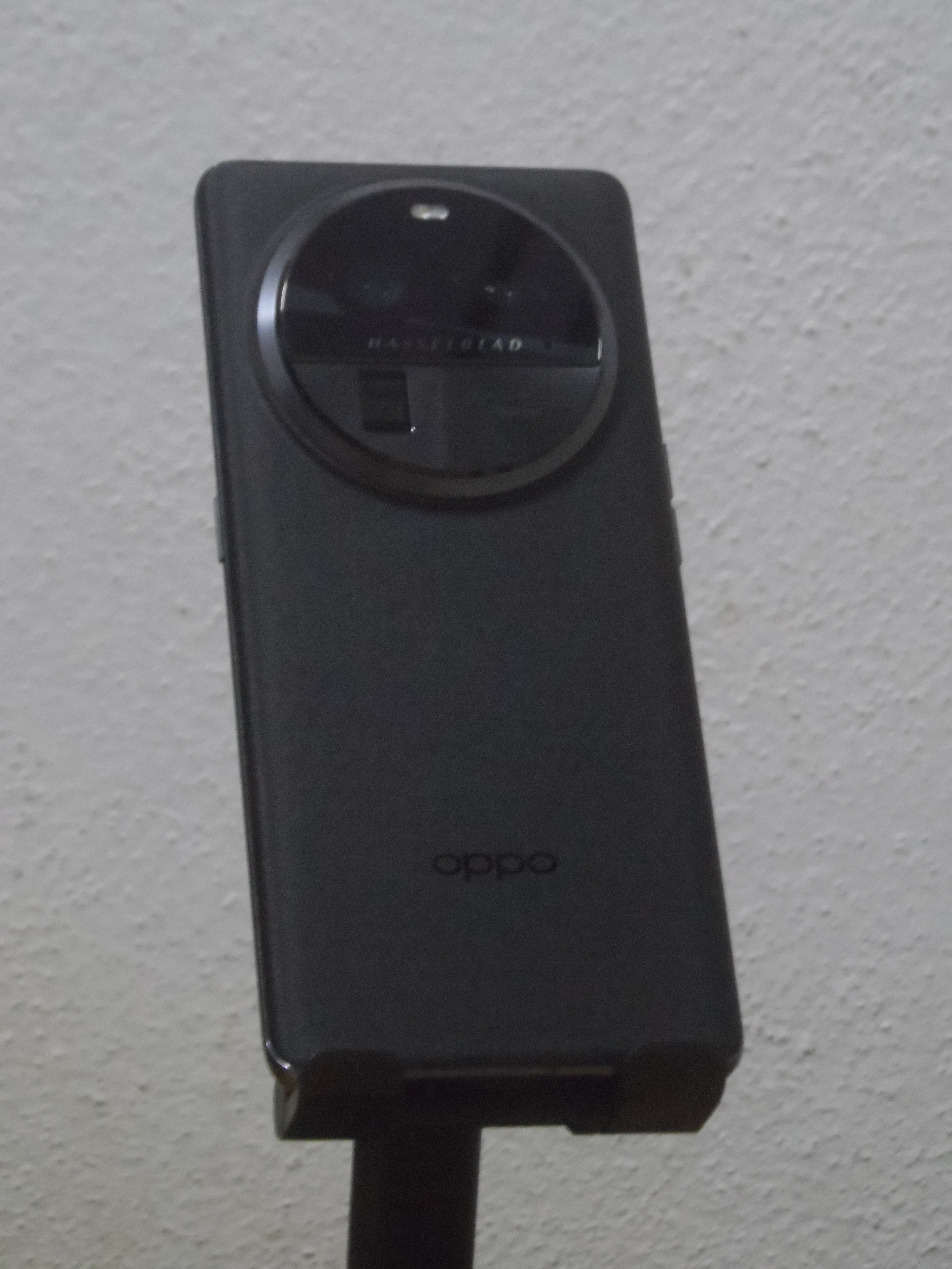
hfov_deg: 12.3
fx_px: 4400
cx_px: 476
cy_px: 634
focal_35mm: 120
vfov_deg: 16.4
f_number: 4.6
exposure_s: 1/15
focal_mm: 19.5
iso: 800
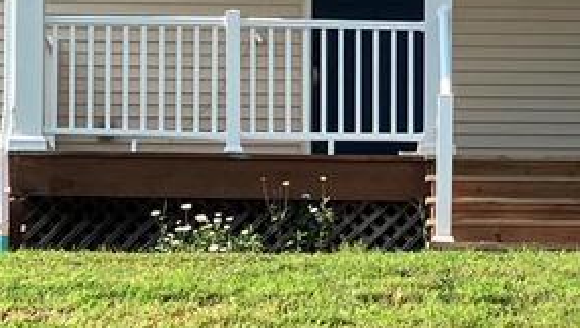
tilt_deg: +0.6
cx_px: 436
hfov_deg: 12.5
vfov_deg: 7.1
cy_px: 285
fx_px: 2633
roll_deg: +0.1
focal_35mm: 171
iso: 32
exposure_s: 1/1185
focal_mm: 3.99
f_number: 1.8
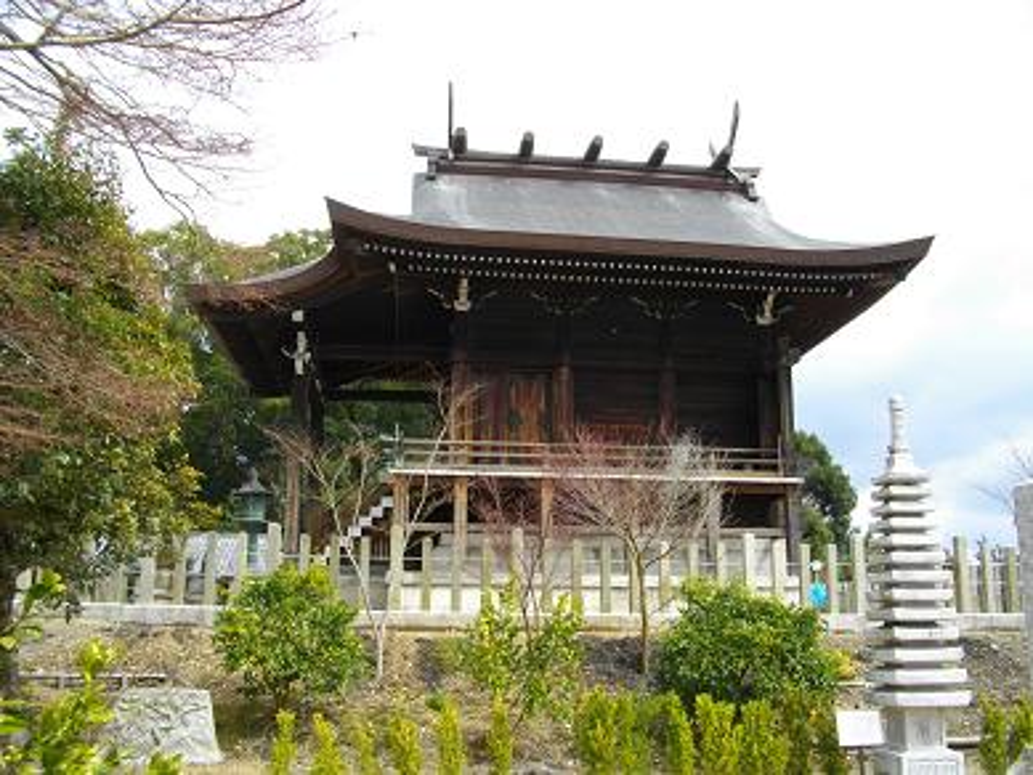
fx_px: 955
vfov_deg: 44.2
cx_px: 516
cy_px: 388
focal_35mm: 32
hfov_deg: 56.8
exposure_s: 1/160
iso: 100
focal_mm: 5.7
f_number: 5.5
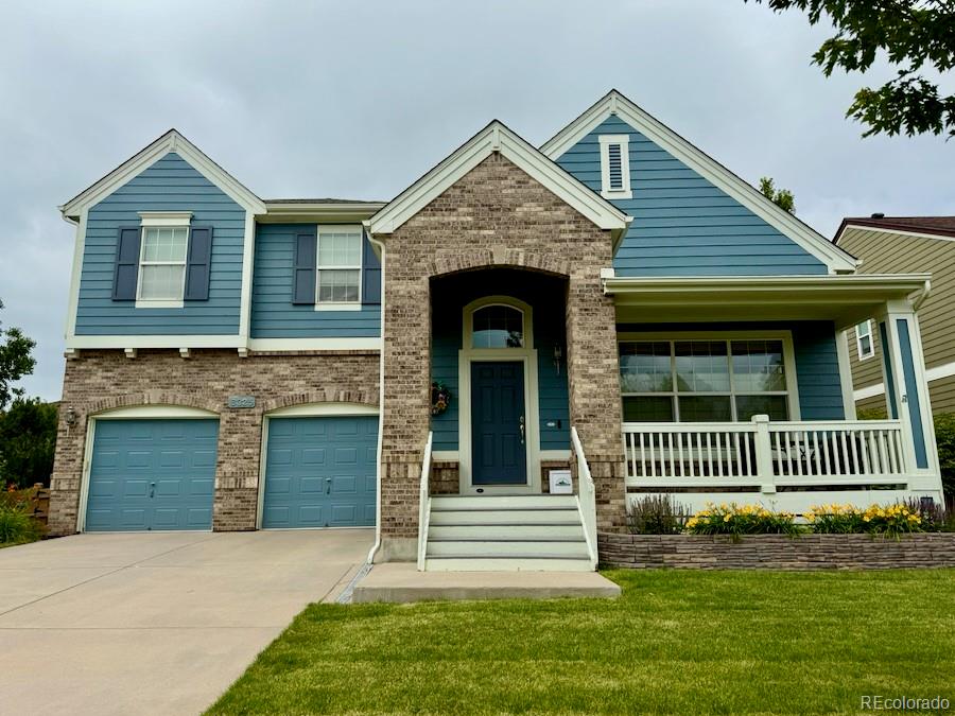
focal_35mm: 24
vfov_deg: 56.8
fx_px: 662
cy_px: 358
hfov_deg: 71.6
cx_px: 478
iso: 80
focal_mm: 6.76
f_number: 1.78
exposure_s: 1/4673
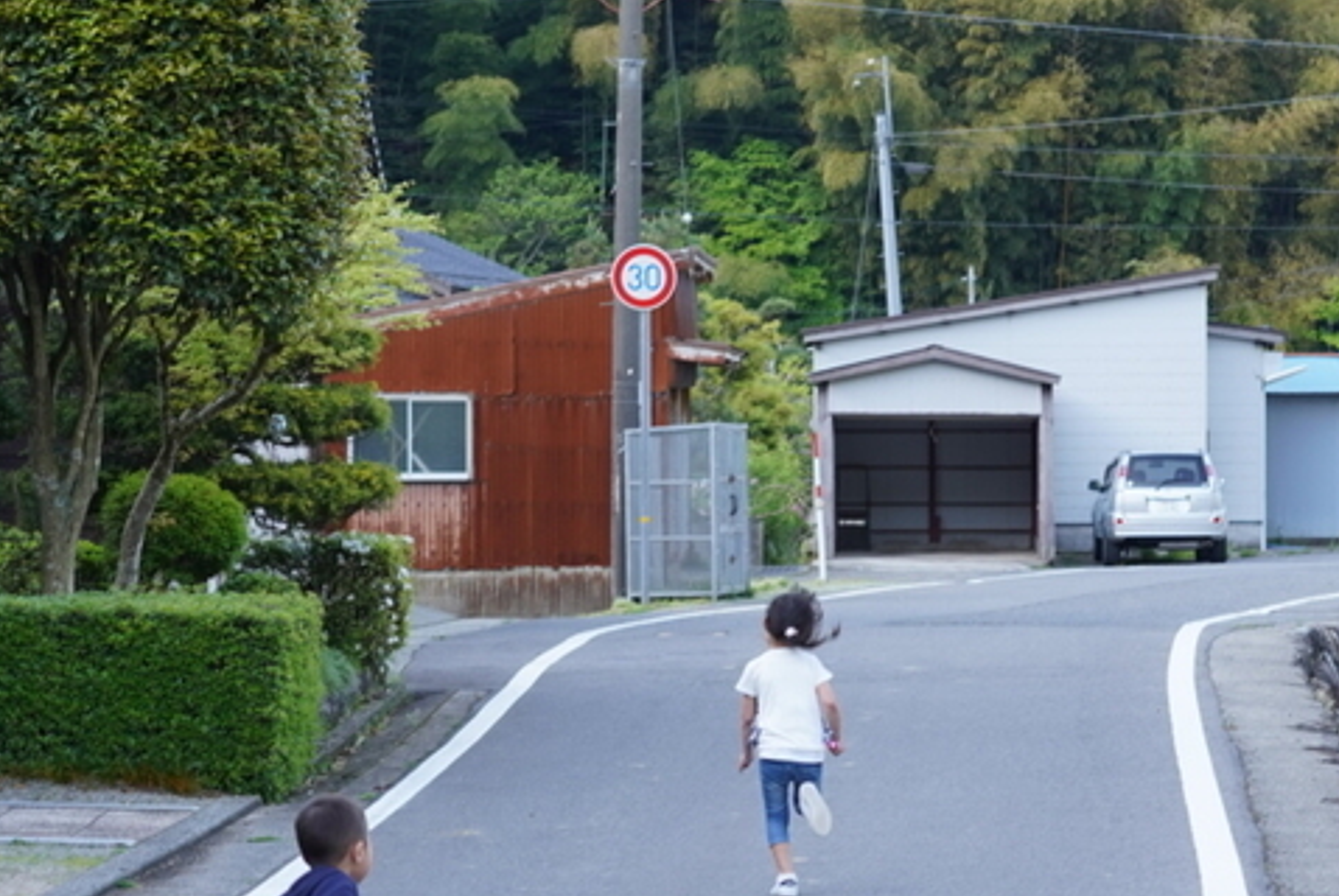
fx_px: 5139
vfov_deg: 10.0
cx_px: 860
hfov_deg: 14.8
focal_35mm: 138
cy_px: 549
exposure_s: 1/125
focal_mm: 55
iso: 250
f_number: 5
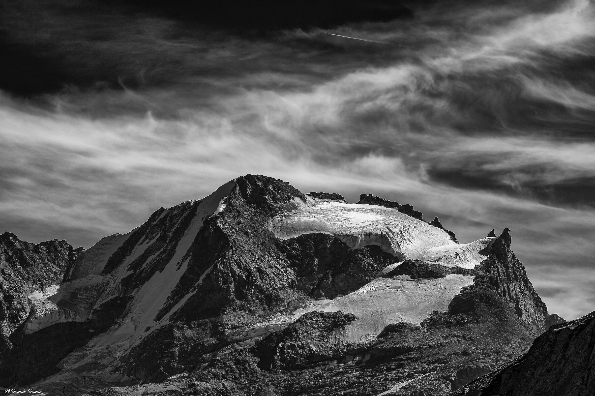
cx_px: 298
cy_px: 198
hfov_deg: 12.1
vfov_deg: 8.1
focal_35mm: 170
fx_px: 2808
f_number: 8
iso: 100
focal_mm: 170
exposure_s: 1/2000
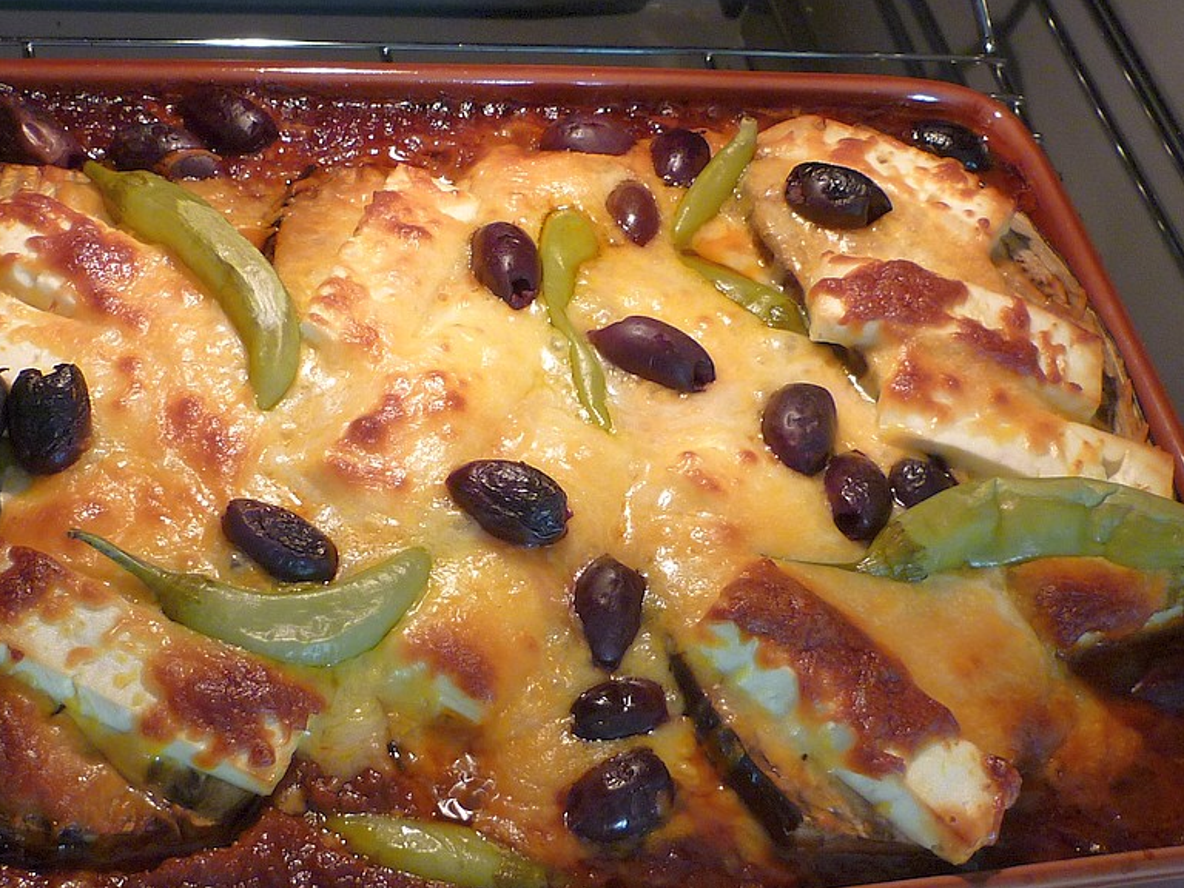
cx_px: 543
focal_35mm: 56
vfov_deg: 26.1
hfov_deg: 34.3
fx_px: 1915
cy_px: 527
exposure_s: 1/30
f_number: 2.8
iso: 160
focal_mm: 5.5
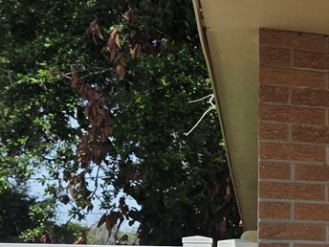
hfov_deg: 13.8
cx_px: 757
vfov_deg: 13.5
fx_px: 1017
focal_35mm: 107
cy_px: 295
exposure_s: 1/5447
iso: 80
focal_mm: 6.3
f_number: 1.7
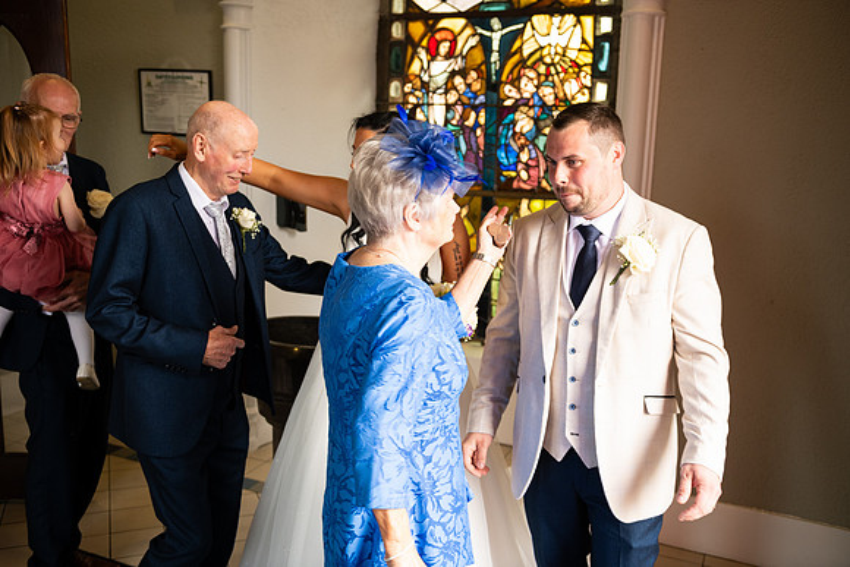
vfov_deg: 37.9
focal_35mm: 35
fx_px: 827
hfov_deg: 54.4
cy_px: 284
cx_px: 425
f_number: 3.5
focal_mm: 35
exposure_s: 1/160
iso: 640
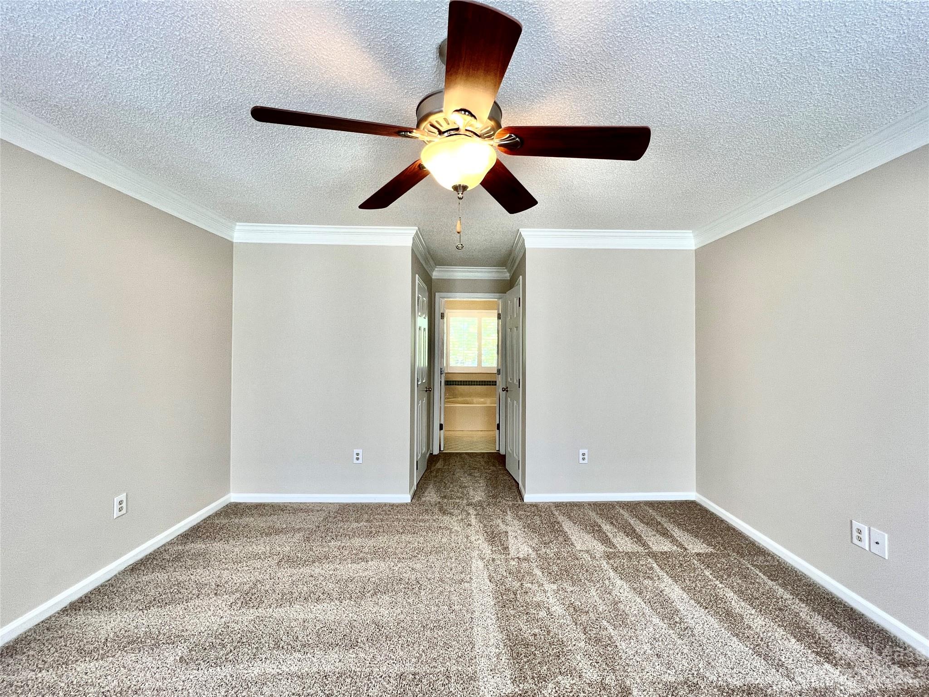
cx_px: 464
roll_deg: -0.2
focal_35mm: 13
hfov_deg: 106.2
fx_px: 349
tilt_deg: -0.2
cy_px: 348
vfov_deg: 89.9
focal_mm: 1.57
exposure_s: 1/120
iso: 100
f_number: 1.8
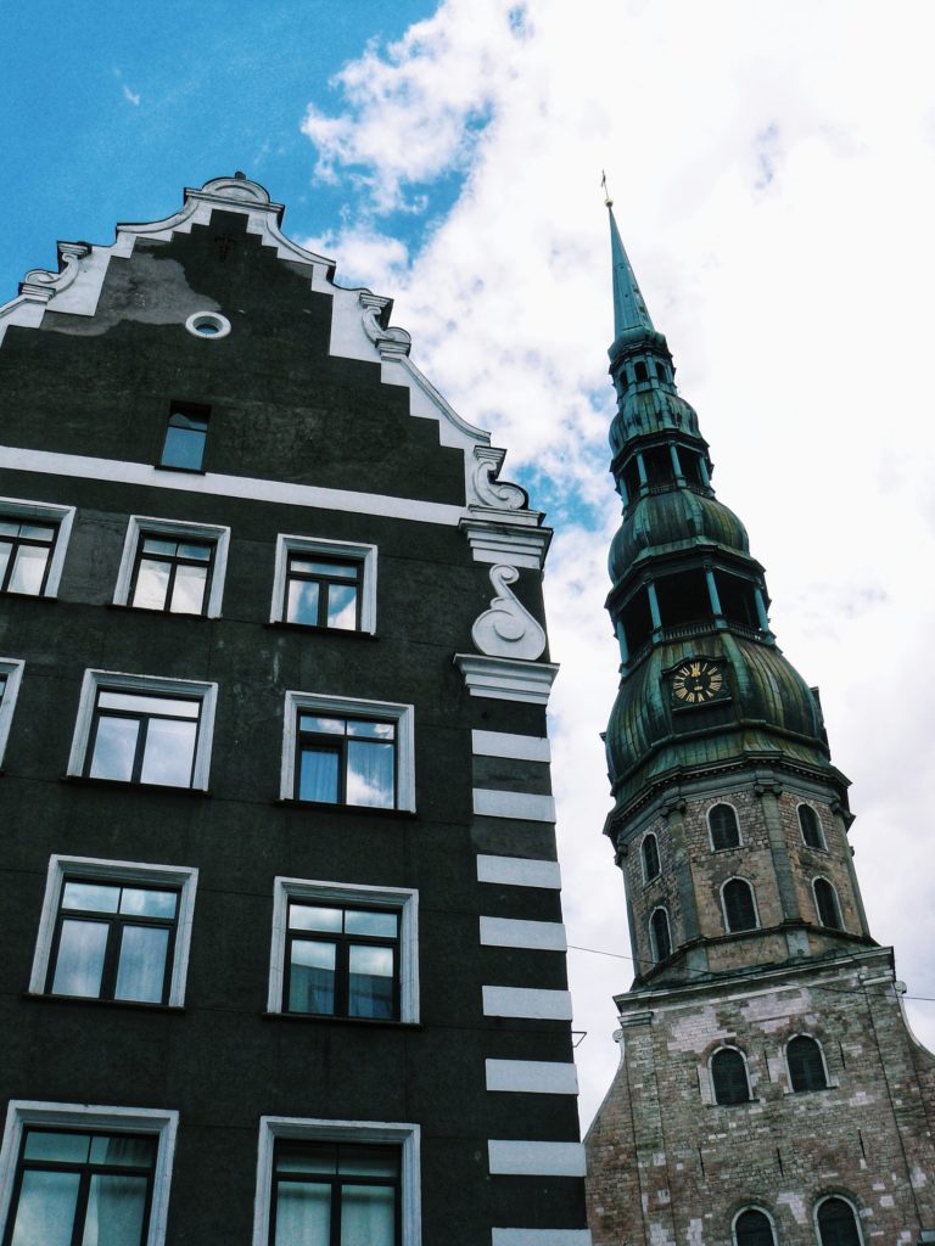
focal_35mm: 36
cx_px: 468
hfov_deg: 39.7
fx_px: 1297
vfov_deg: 51.4
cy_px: 623
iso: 100
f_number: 5.6
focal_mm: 6
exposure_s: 1/320
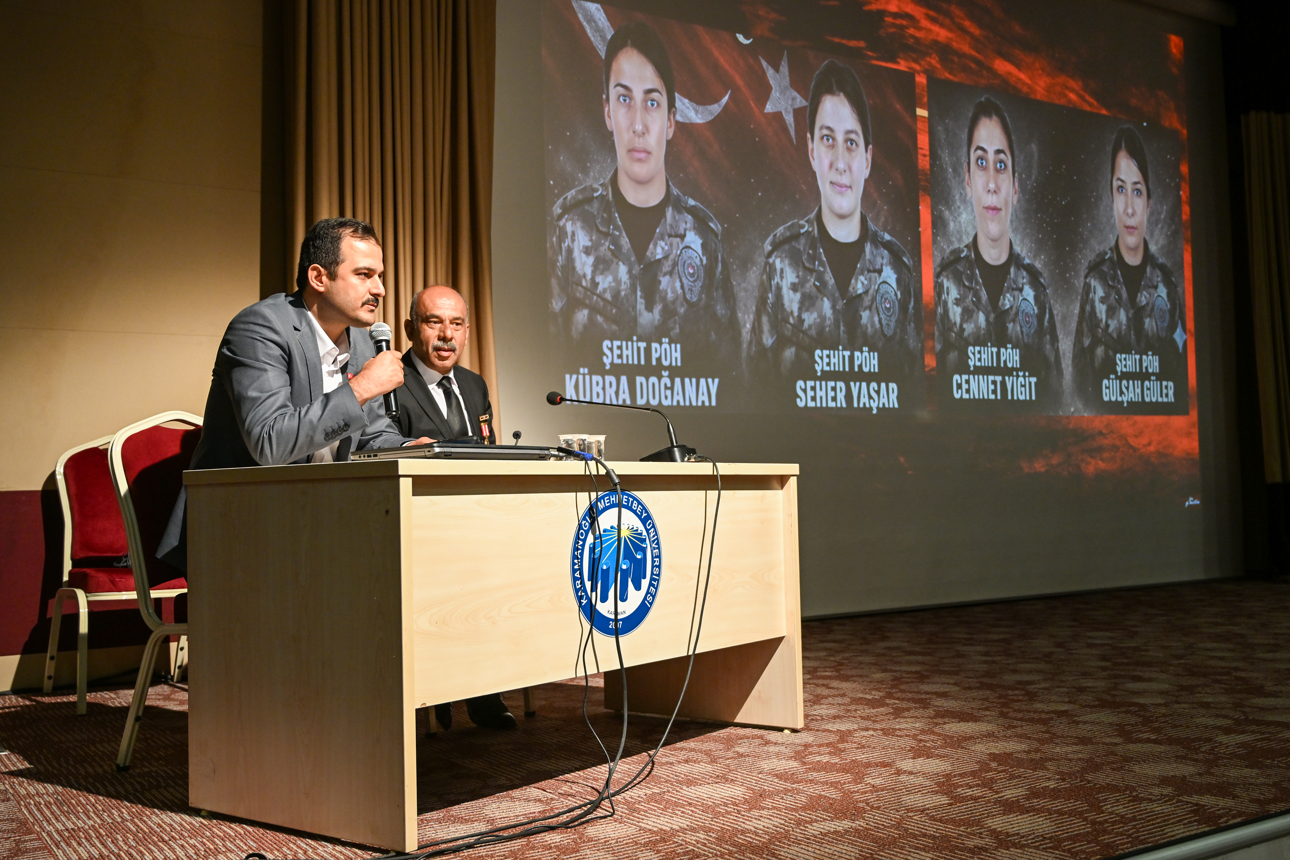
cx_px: 645
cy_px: 430
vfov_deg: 37.9
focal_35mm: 35
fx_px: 1254
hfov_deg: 54.4
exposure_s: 1/60
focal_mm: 35
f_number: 4
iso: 1800
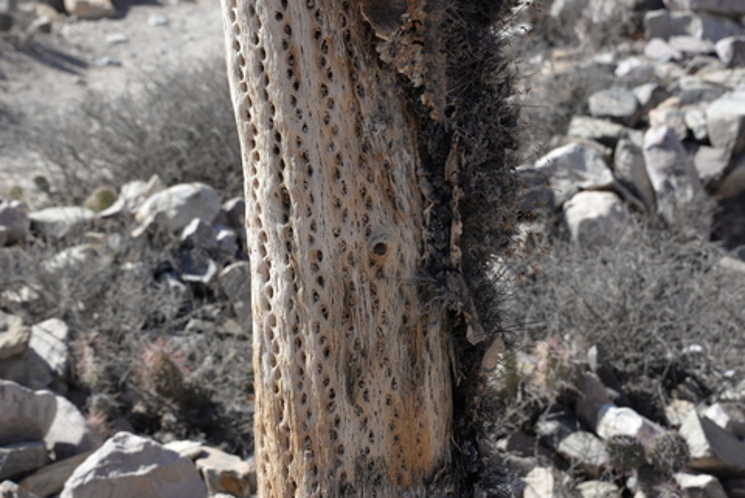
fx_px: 2113
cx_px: 369
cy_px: 244
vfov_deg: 13.4
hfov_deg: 20.0
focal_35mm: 102
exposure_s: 1/250
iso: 200
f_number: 8
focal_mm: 98
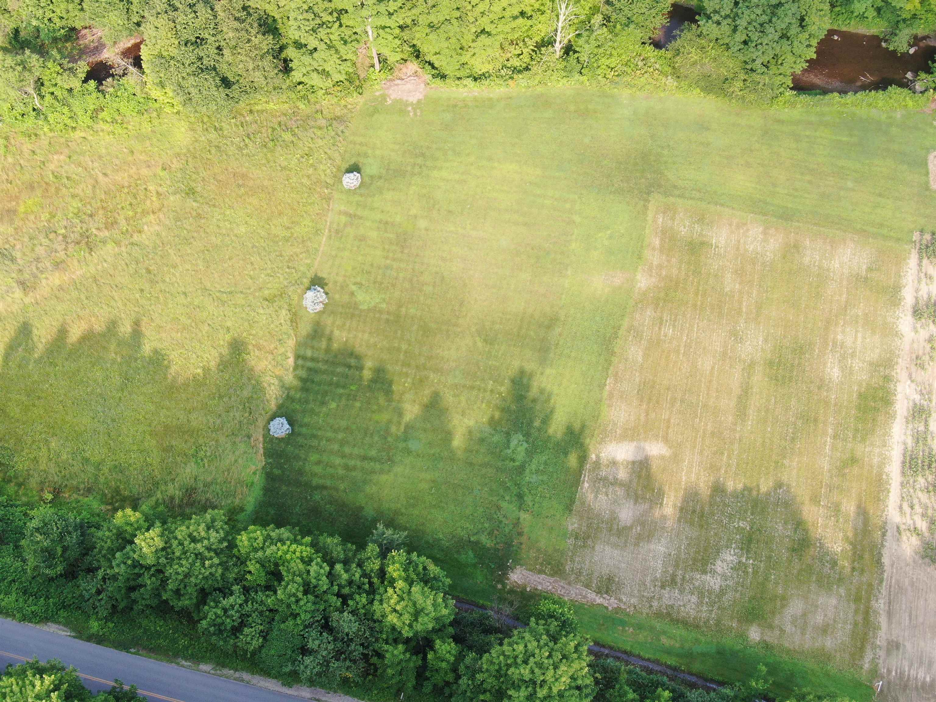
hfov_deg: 39.7
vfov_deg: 30.3
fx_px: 1298
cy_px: 351
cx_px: 468
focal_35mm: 48
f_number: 3.8
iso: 100
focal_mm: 8.6
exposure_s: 1/120
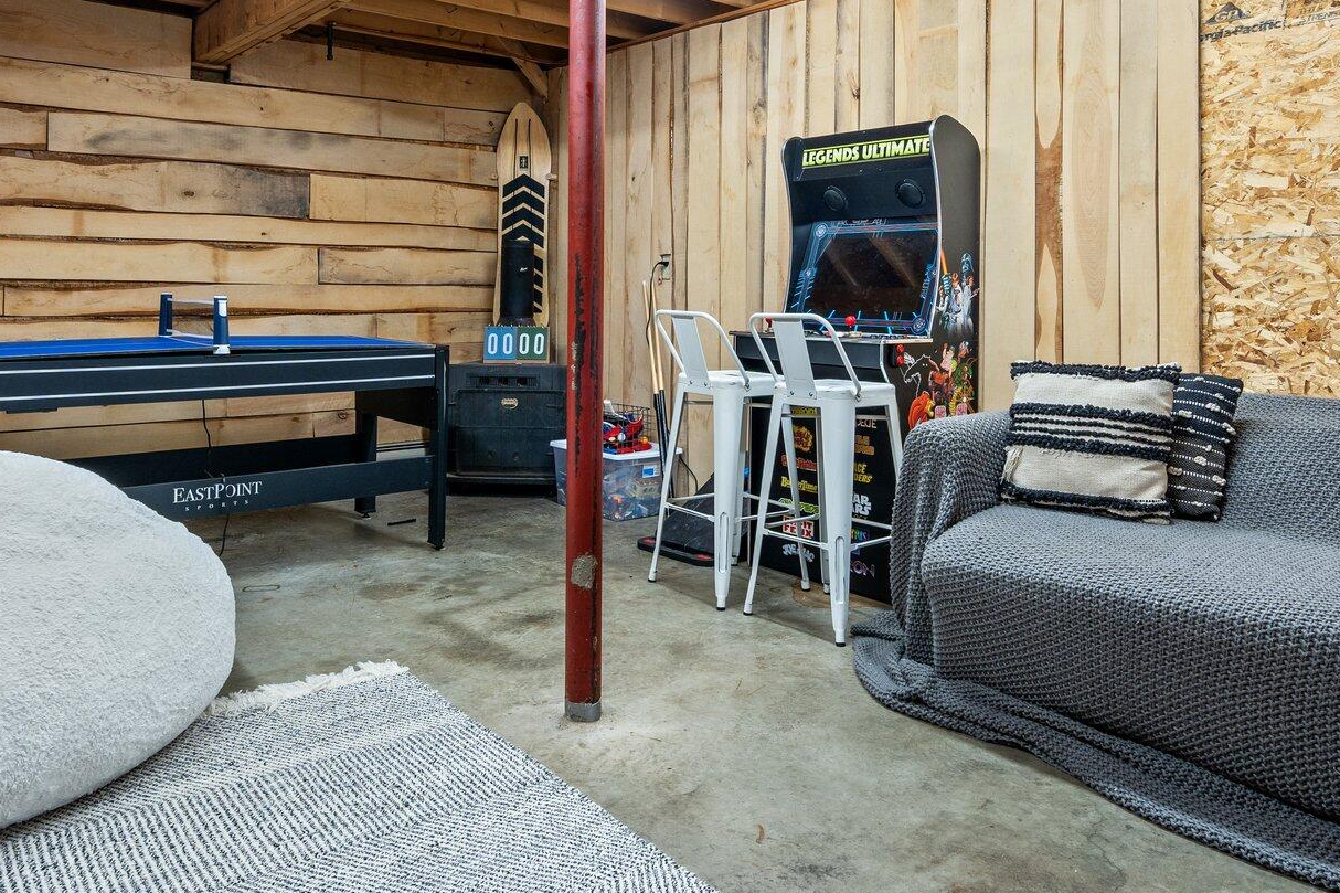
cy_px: 293
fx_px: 1005
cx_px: 664
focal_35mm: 27
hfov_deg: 67.4
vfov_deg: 47.1
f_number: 9
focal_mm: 16
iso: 125
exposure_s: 1/4
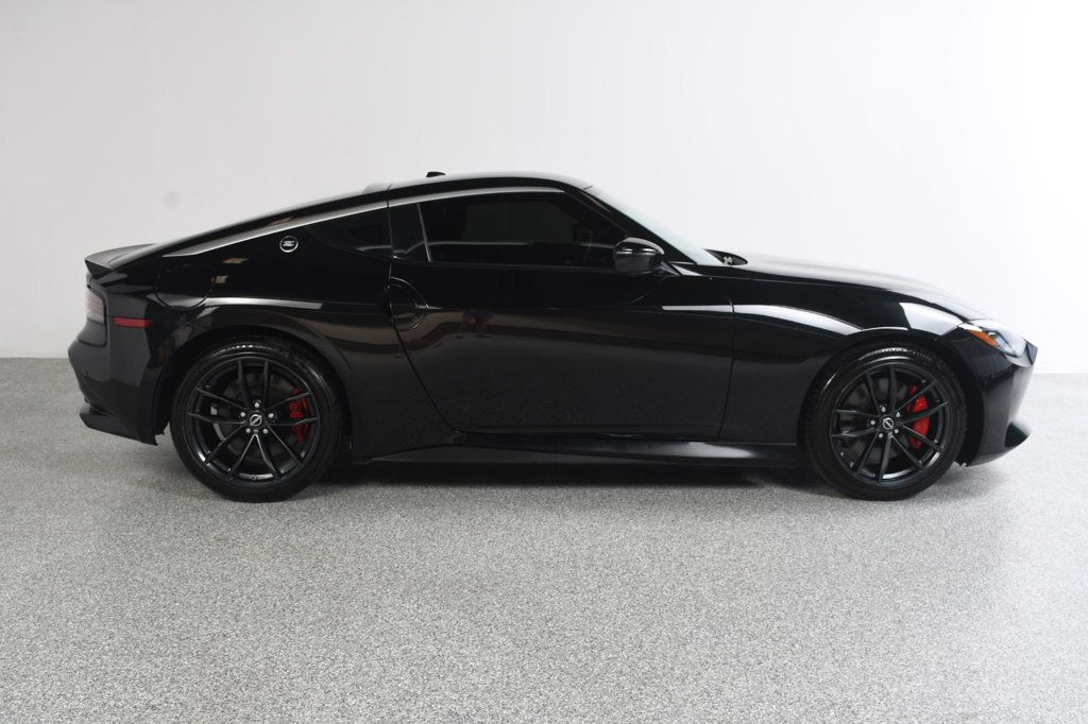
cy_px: 362
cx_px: 544
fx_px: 997
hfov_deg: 57.2
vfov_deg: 39.9
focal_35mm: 33
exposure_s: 1/160
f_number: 7.1
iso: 100
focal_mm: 22
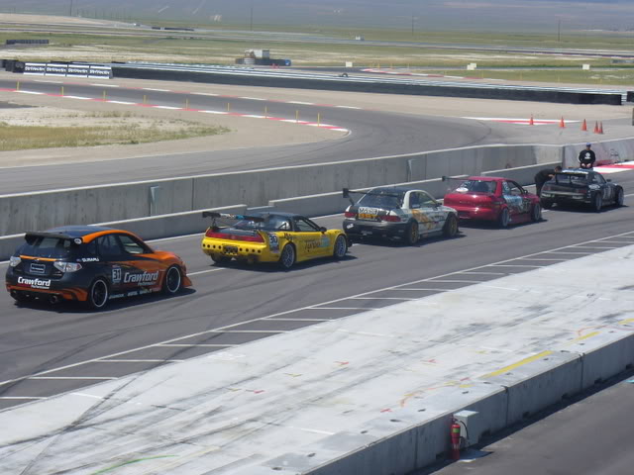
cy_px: 238
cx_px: 317
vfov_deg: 14.2
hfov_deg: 18.9
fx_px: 1905
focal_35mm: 104
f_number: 7
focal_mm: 17.2
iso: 80
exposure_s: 1/400
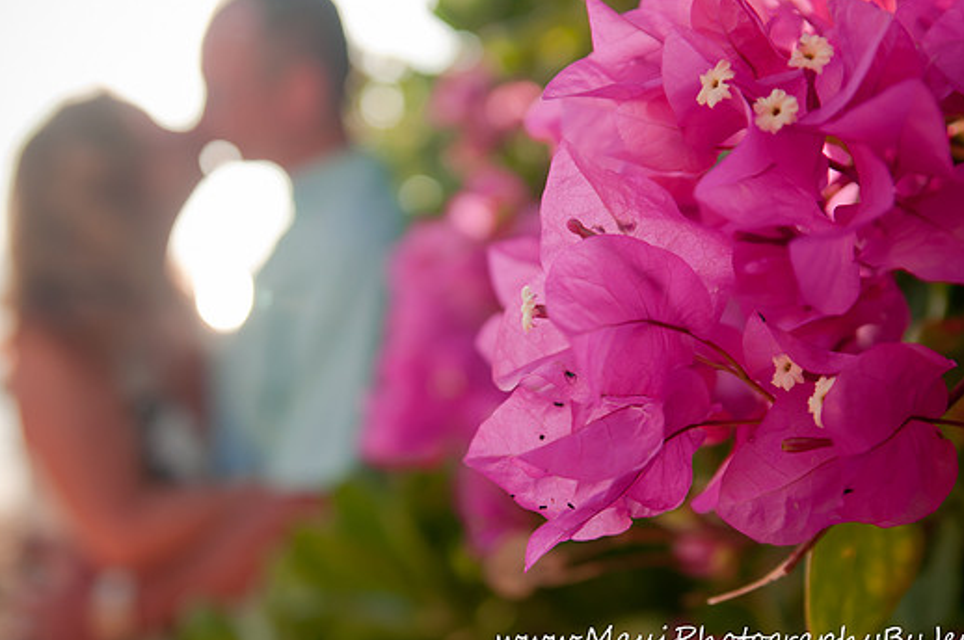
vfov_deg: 28.6
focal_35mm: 47
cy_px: 306
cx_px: 517
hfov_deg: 41.9
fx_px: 1257
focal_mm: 28
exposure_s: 1/800
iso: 200
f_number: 2.8
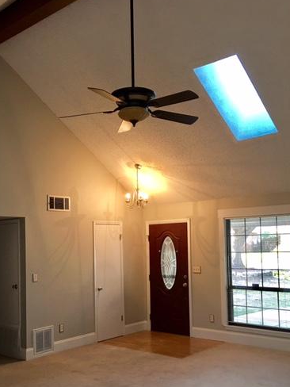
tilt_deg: +3.1
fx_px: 424
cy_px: 231
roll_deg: +0.1
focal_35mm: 38
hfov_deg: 37.7
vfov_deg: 48.7
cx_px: 144
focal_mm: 4.15
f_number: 2.2
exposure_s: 1/17
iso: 40
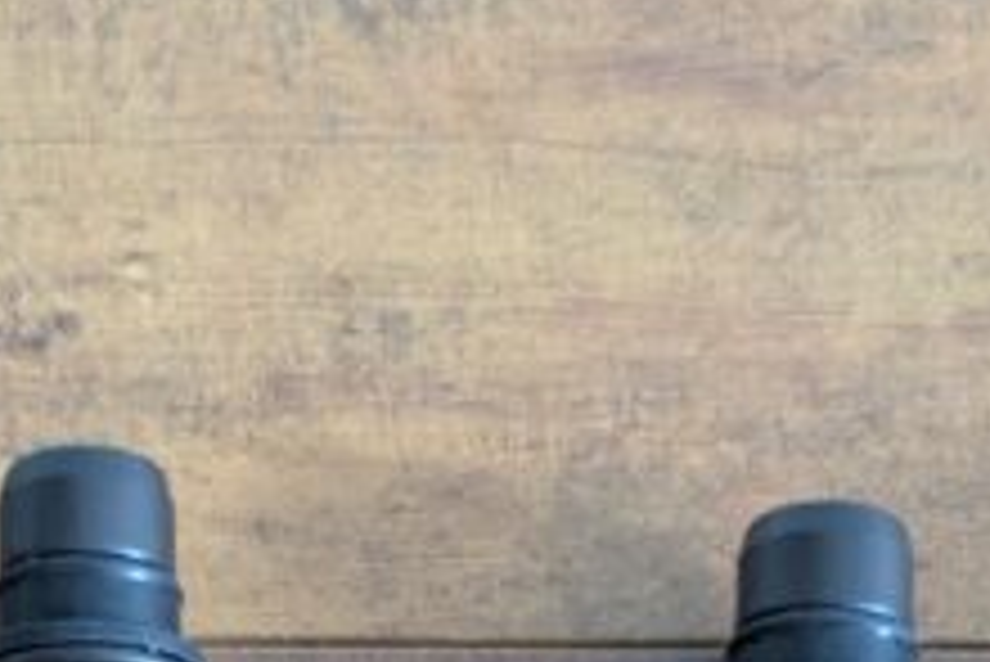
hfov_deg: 16.9
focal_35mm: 121
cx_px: 464
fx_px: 3330
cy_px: 1484
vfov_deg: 10.1
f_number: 1.89
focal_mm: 5.43
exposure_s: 1/25
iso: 1732
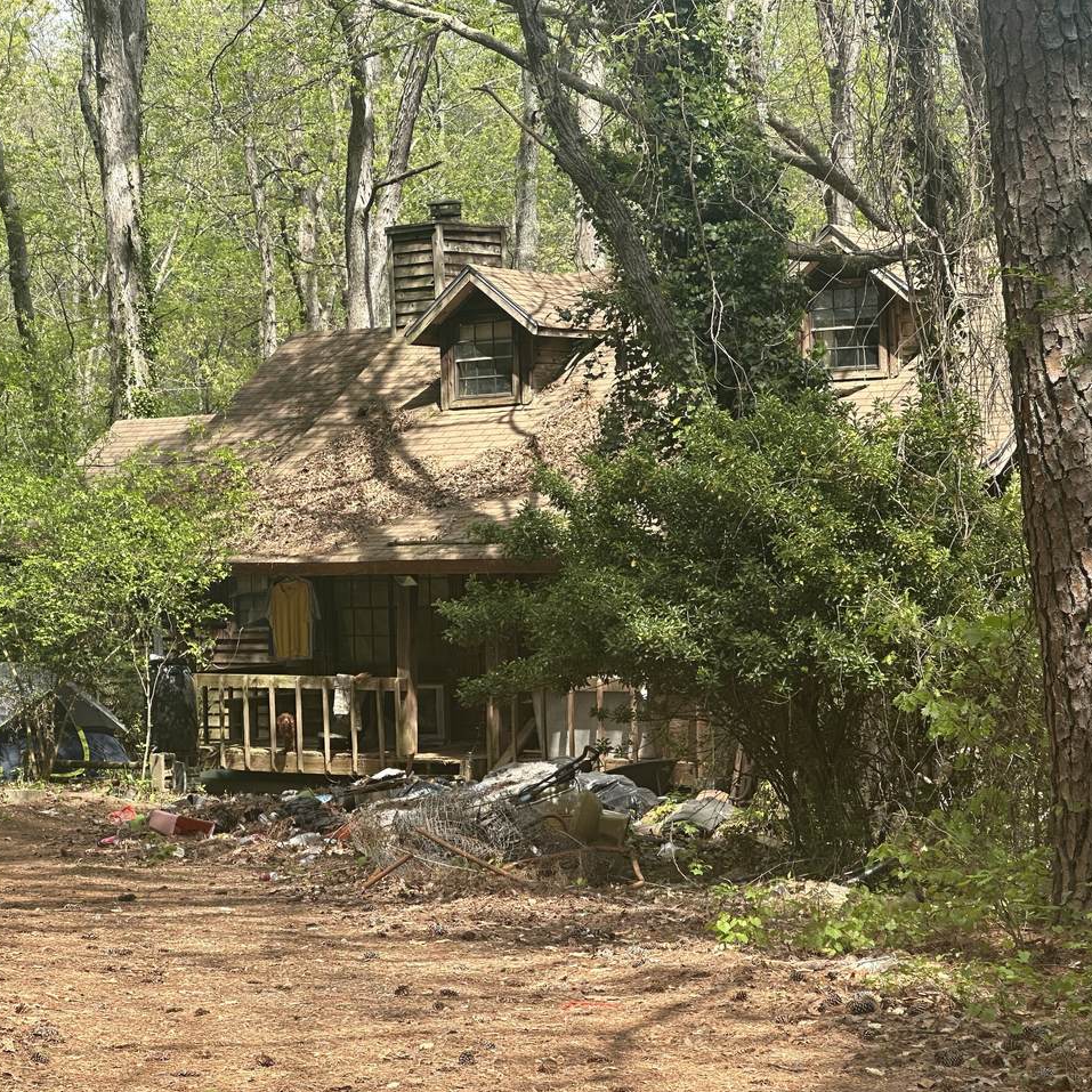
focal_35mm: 91
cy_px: 547
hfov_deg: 19.1
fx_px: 3248
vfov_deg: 19.1
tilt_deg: -0.4
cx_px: 551
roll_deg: +1.1
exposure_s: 1/215
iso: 32
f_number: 2.8
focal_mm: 9
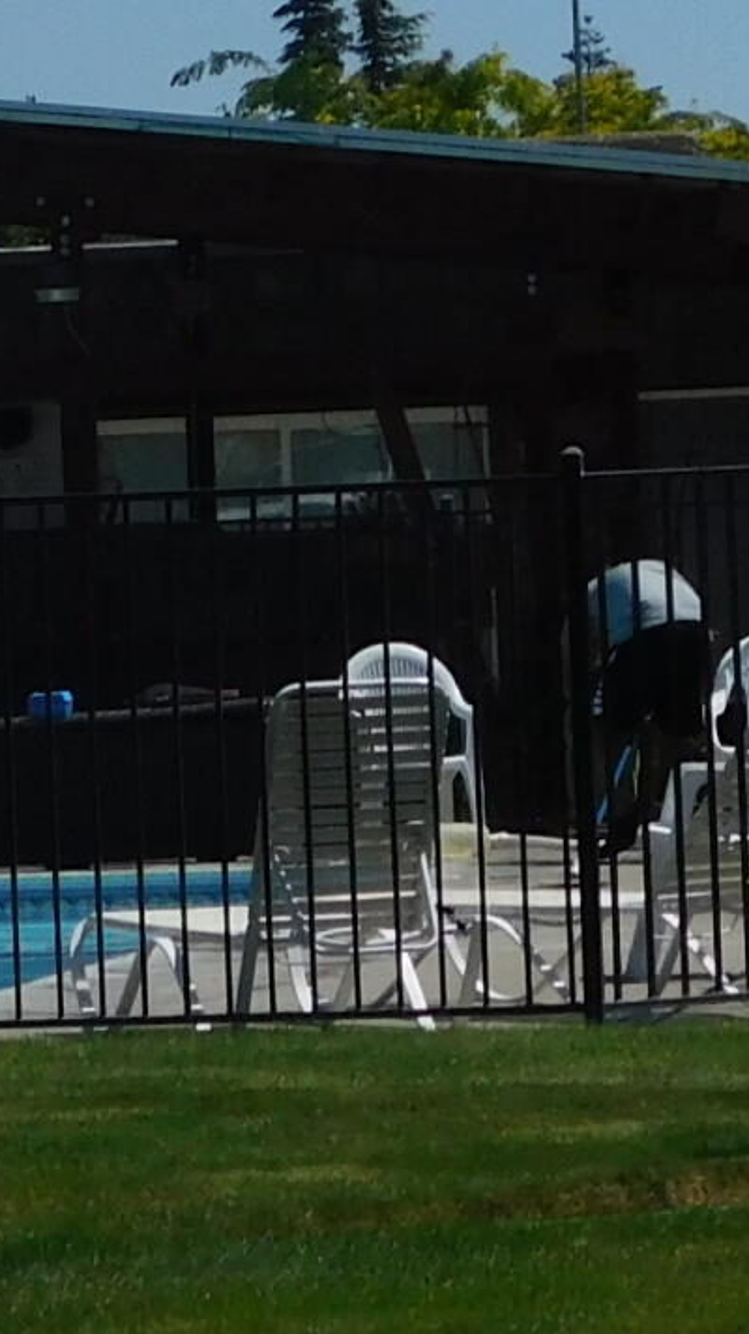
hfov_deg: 4.4
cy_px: 309
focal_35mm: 271
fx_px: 9577
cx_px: -453
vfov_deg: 8.0
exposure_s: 1/640
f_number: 8
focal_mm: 10.4
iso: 125
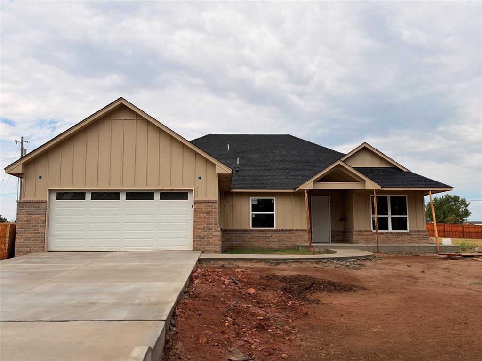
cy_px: 180
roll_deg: +0.3
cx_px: 241
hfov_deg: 56.8
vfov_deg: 44.2
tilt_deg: +7.3
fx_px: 446
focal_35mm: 32
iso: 64
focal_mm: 6.93
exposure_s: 1/6024
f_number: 1.8
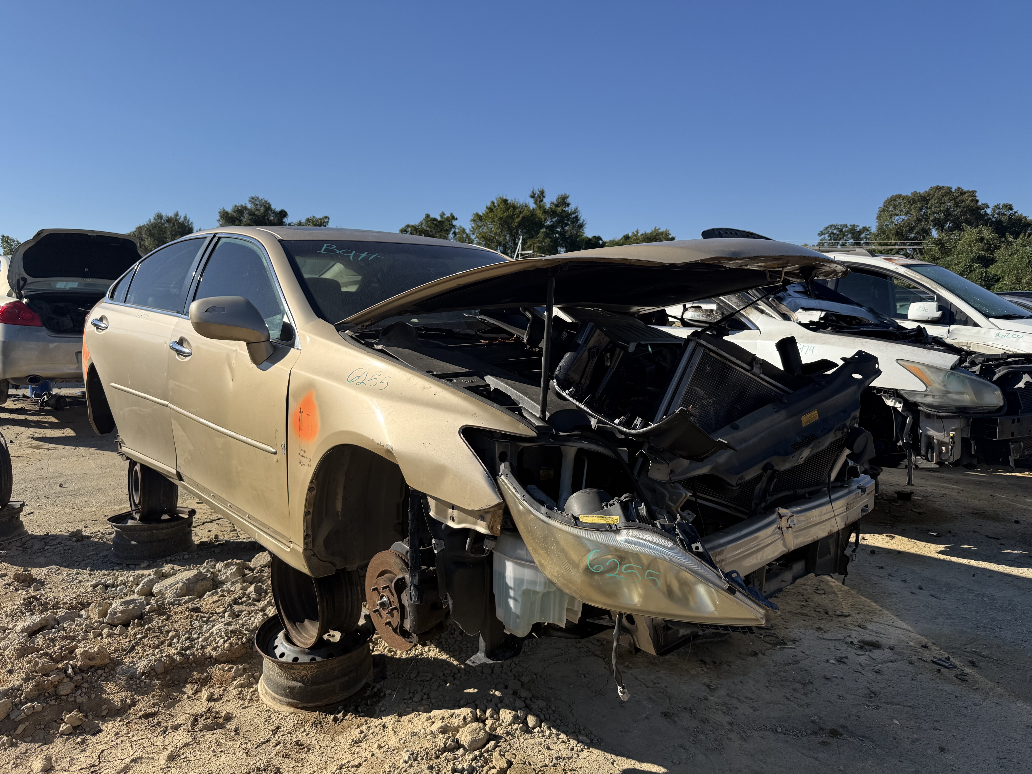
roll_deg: -2.0
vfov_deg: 56.8
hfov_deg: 71.6
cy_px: 387
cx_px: 516
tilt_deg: -2.6
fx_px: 716
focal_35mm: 24
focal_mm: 6.76
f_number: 1.78
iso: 100
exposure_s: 1/4975
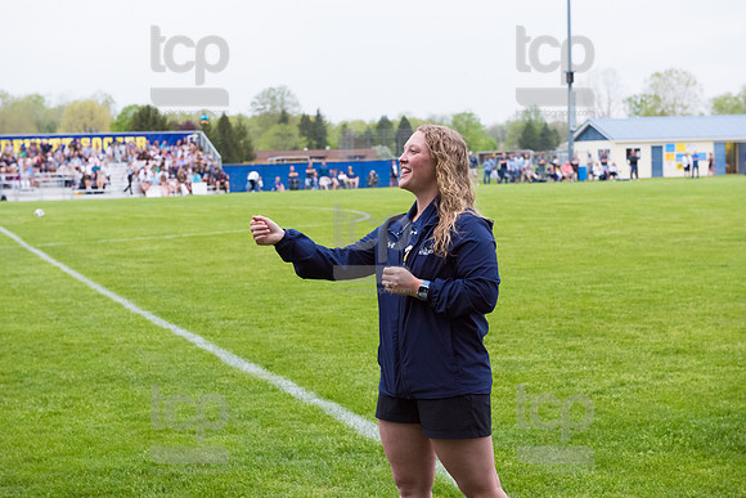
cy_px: 249
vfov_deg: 19.5
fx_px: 1451
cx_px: 373
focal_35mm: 70
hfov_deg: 28.8
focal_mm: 70
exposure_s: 1/1000
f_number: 6.3
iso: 3200
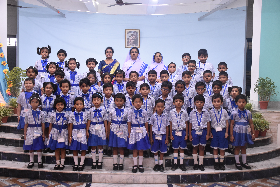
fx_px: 280
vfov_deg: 36.9
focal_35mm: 36
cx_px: 140
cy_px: 94
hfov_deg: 53.1
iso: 1600
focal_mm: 24
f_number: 4
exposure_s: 1/100
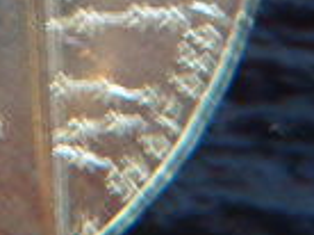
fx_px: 1422
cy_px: -112
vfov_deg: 9.2
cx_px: -196
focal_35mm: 157
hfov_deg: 11.9
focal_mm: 6.53
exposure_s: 1/5
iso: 200
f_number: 4.1
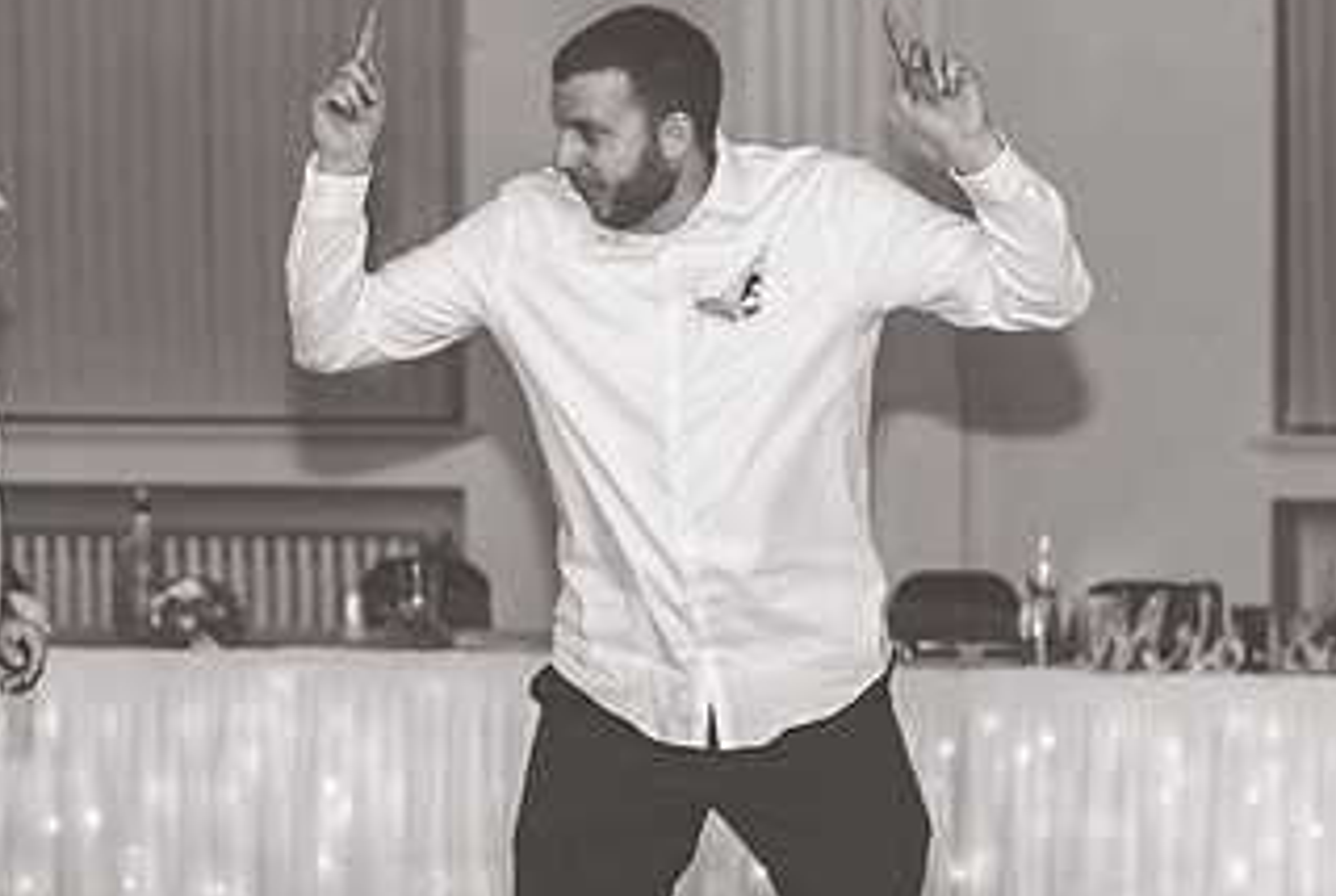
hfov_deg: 11.9
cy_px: 673
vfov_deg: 8.0
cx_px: 282
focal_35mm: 172
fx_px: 6395
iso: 640
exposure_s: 1/125
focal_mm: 85
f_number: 2.8
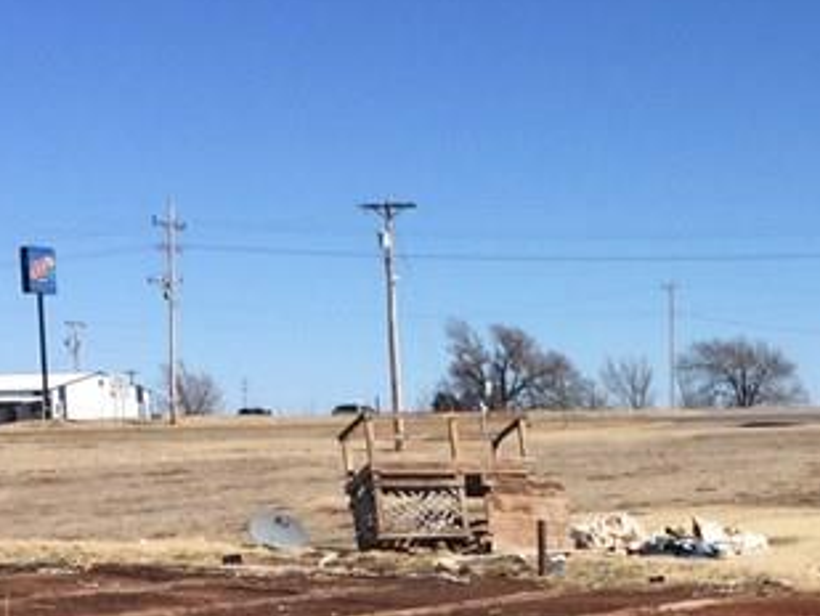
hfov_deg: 20.2
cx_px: 650
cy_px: 704
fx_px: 2275
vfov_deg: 15.0
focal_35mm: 96
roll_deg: +0.2
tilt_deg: -7.1
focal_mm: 4.15
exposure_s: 1/3597
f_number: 2.2
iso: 32
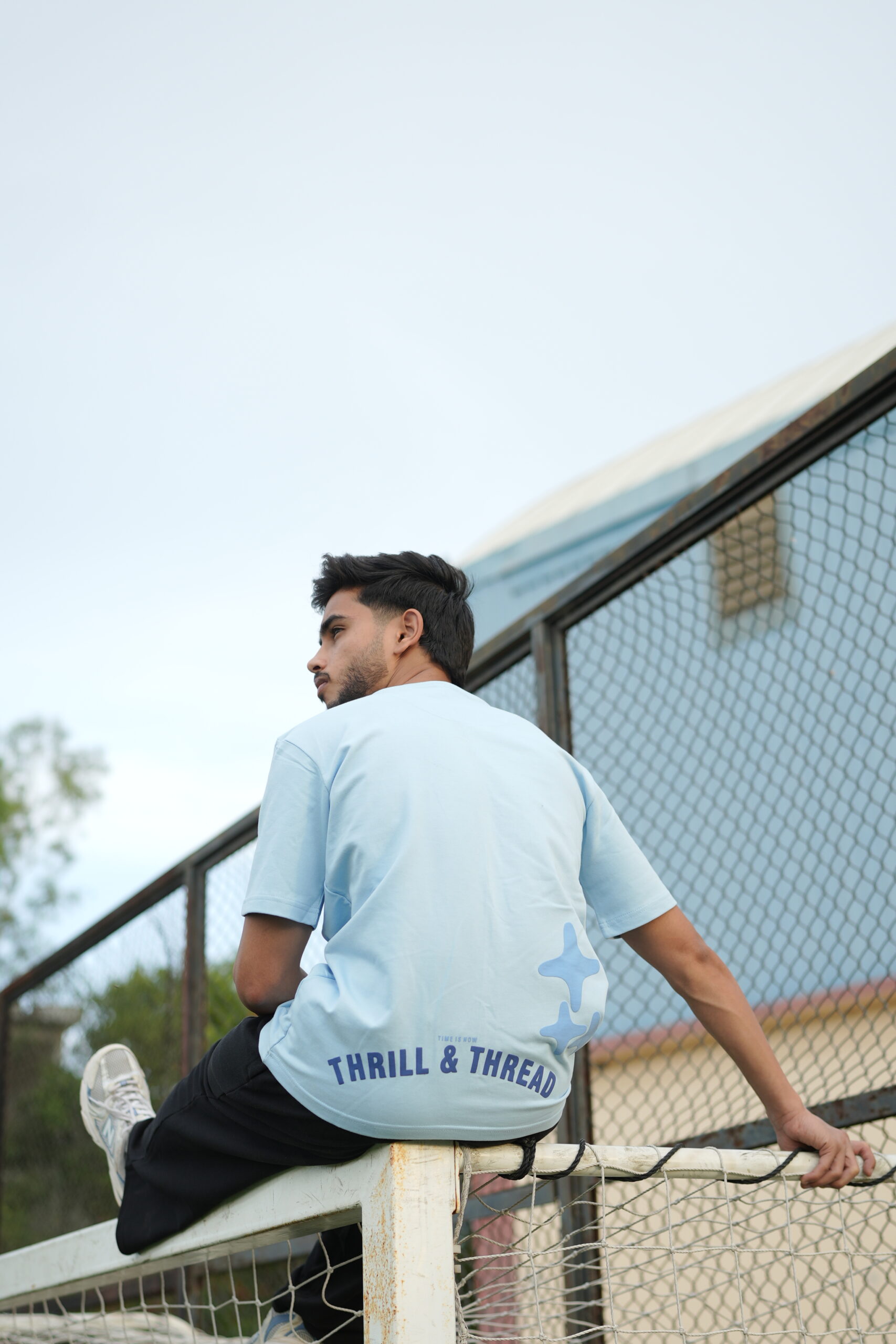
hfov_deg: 26.0
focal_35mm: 52
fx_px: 1941
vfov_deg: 38.2
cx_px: 448
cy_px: 672
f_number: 1.8
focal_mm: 35
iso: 100
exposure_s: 1/400
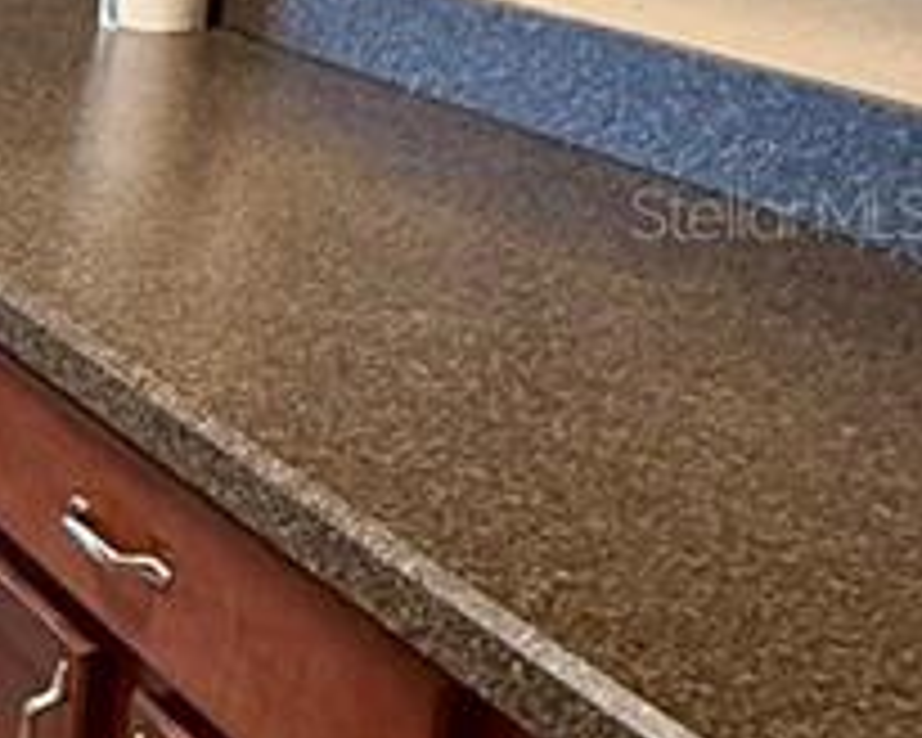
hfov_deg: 16.2
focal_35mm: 80
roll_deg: +2.0
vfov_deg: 19.1
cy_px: 212
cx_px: -1075
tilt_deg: -14.8
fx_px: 2183
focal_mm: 2.22
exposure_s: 1/60
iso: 320
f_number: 2.2
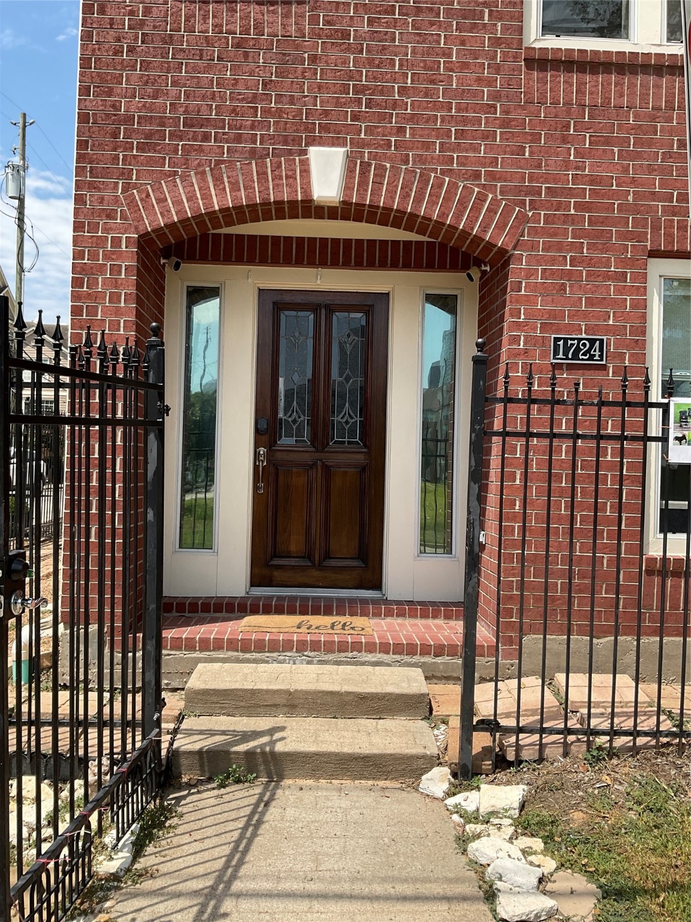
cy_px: 461
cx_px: 346
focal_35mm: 29
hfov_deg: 48.2
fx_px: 772
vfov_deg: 61.7
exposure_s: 1/1490
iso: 16
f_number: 1.8
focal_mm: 3
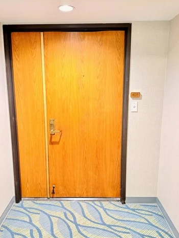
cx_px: 82
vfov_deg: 55.3
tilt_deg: -11.7
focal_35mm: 33
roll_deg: +0.0
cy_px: 129
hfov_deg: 42.9
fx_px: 227
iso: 1250
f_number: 1.78
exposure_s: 1/30
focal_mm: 6.76
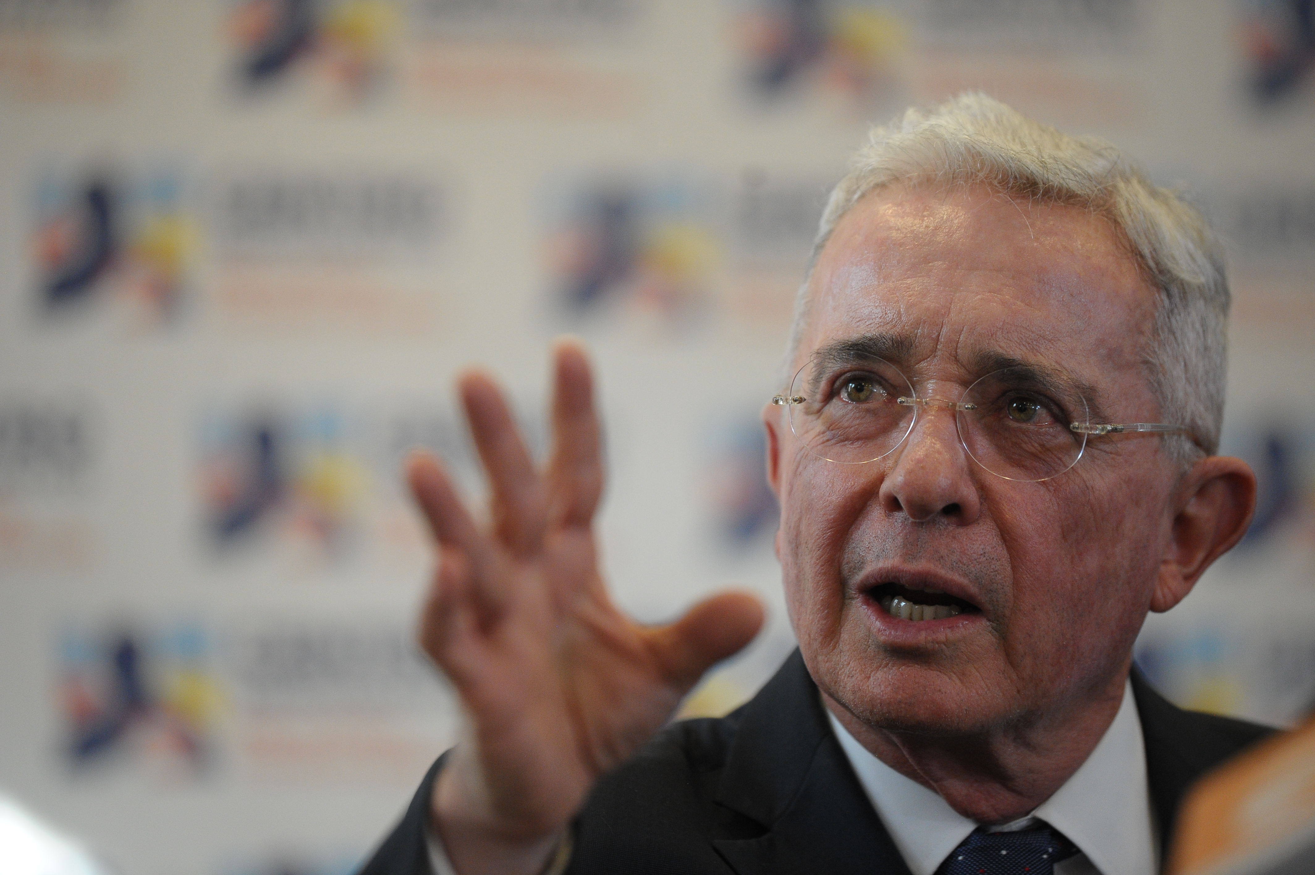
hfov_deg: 12.1
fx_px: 6206
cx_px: 658
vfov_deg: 8.1
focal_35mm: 170
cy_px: 438
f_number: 2.8
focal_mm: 170
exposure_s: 1/500
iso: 3200
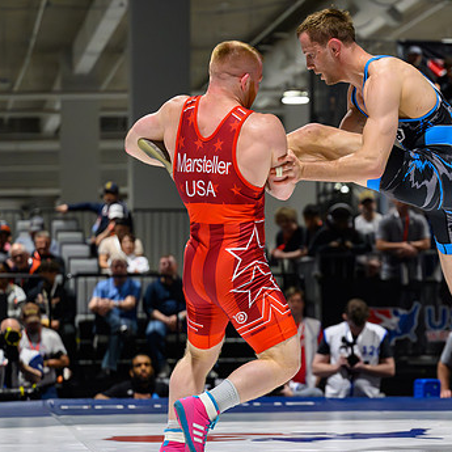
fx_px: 2113
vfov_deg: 12.2
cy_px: 255
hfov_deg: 12.2
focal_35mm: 143
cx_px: 324
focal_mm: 77
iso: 6400
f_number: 2.8
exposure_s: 1/640
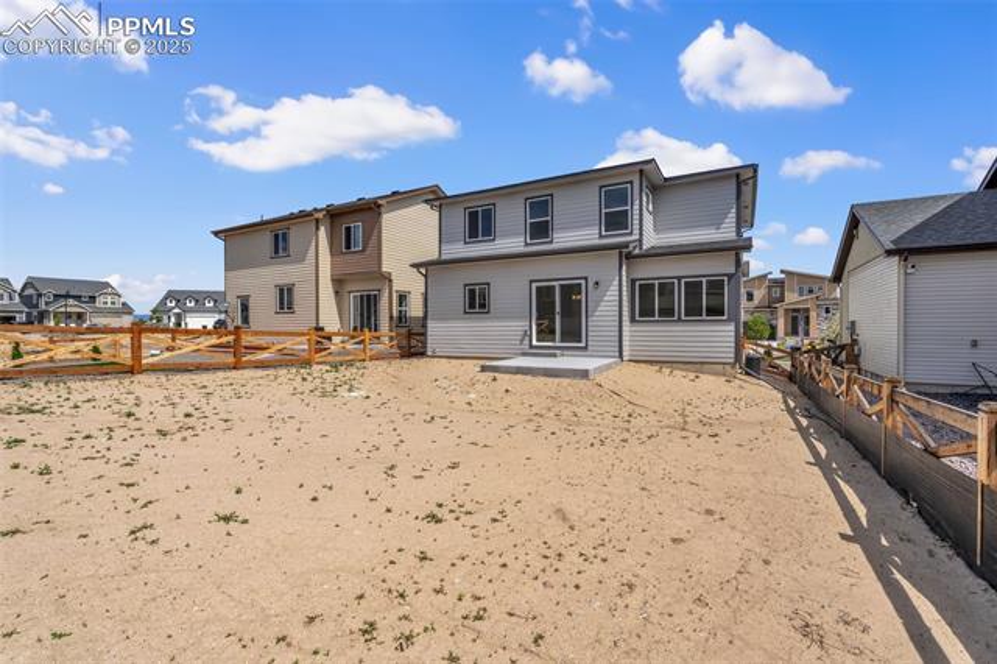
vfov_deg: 72.0
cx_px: 498
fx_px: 457
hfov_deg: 95.0
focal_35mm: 16
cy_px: 332
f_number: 9
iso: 100
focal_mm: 16.5
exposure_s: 1/320
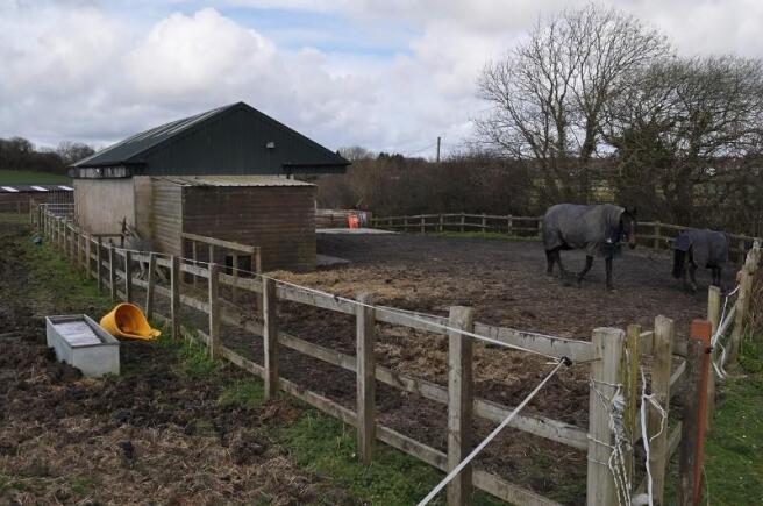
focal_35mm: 36
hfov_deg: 53.2
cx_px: 382
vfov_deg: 36.7
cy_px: 253
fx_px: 762
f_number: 11
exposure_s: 1/200
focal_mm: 24
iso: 200
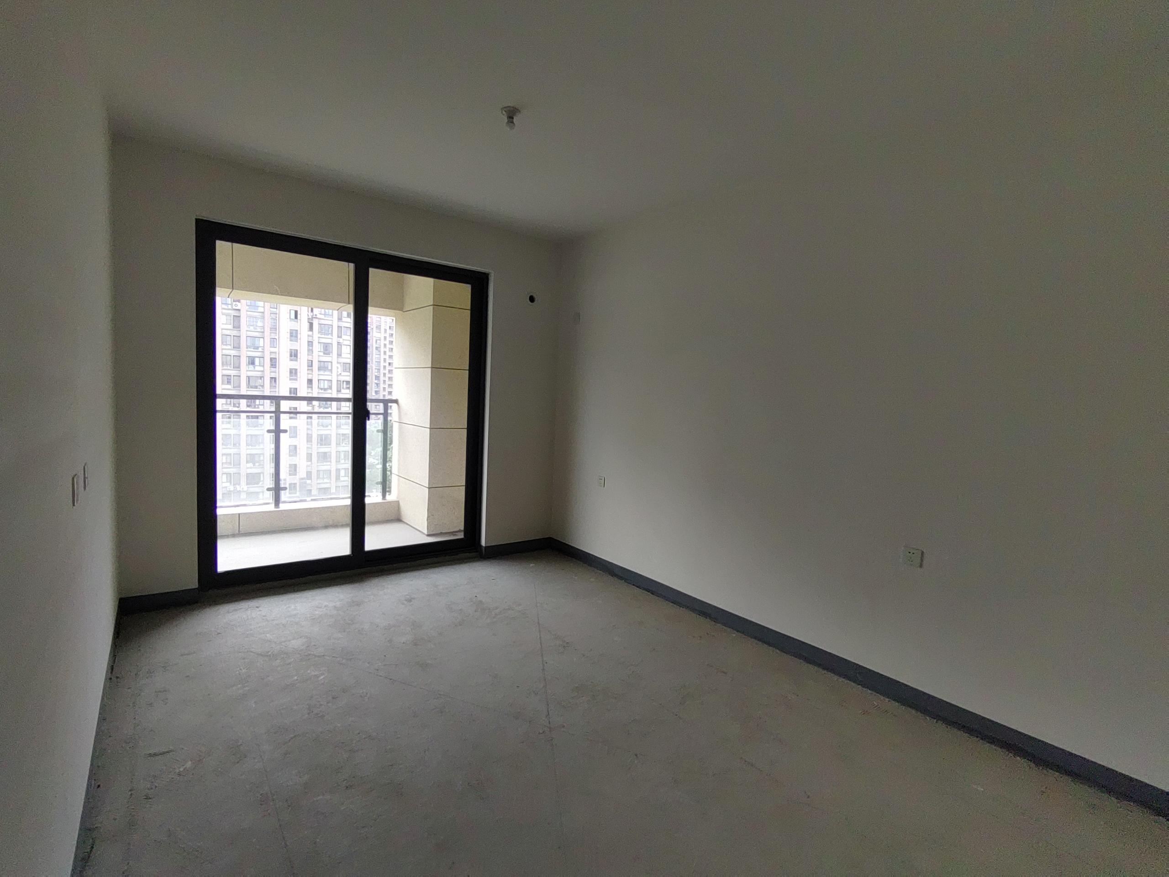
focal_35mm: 16
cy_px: 438
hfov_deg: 94.5
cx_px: 584
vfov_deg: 78.1
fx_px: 540
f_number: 2.2
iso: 80
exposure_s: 1/100
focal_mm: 1.68
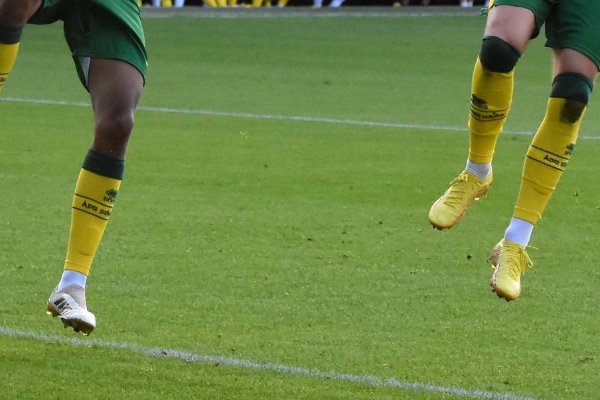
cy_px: -21
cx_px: 97
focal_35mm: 223
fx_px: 3717
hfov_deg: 9.2
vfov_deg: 6.1
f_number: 4
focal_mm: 70
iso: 2800
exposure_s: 1/1000
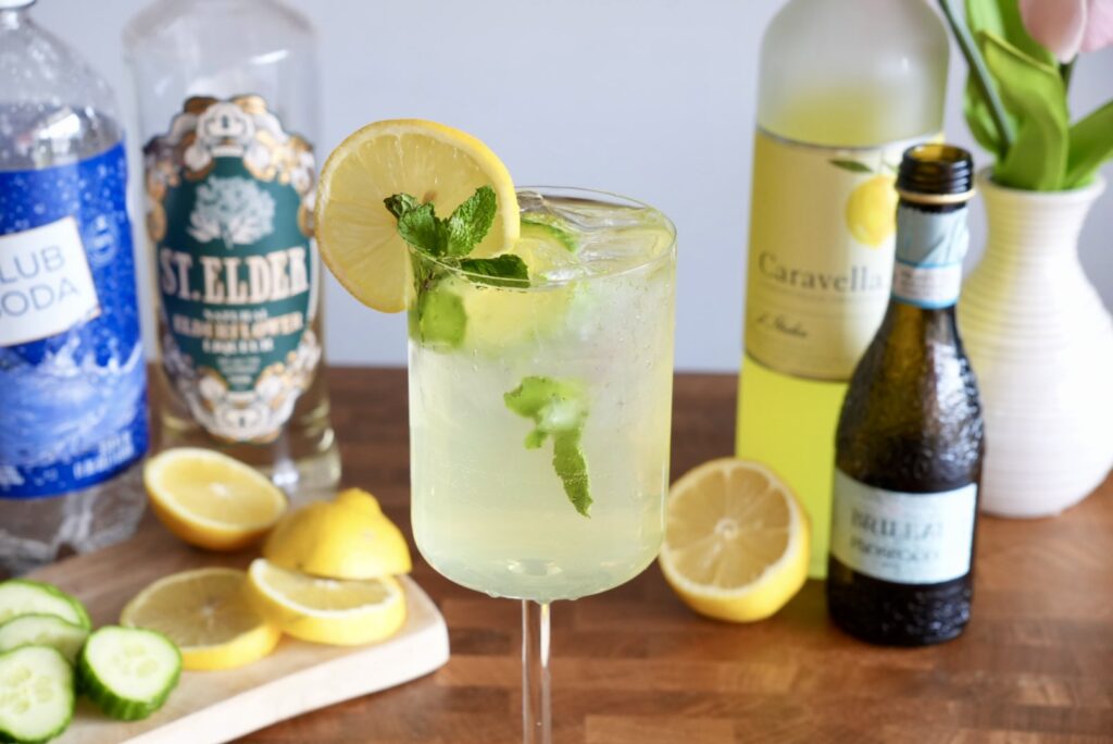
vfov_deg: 20.8
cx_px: 556
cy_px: 372
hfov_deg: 30.8
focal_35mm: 65
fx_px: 2023
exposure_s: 1/60
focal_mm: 43.6
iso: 1000
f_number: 5.6
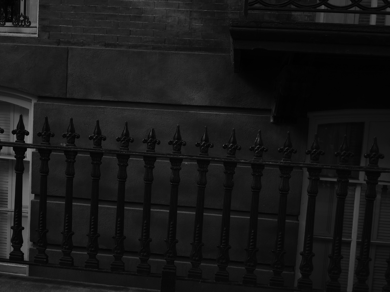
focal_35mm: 35
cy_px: 146
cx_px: 195
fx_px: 394
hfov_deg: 52.6
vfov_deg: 40.7
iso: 80
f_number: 2.2
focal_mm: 7.6
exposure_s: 1/200
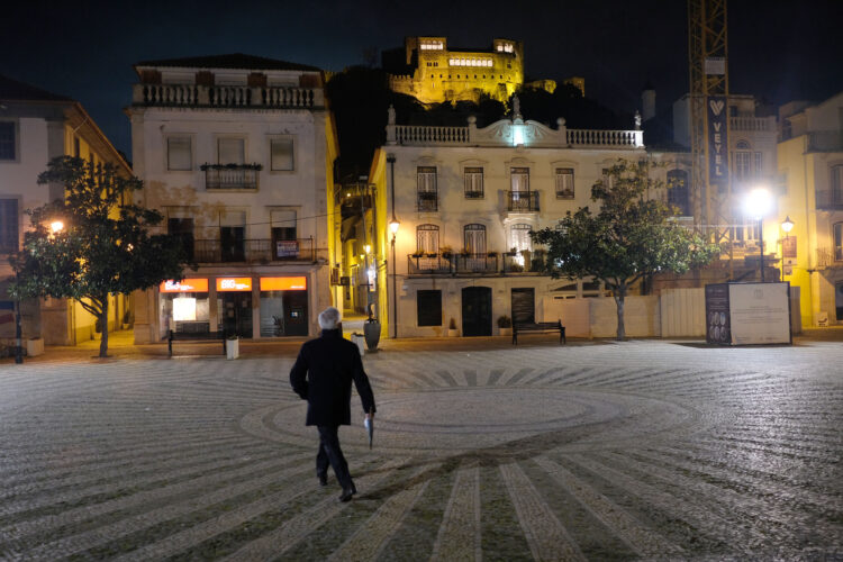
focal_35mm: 35
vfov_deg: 37.9
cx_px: 422
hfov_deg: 54.4
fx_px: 820
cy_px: 281
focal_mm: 23
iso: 800
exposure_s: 1/60
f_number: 2
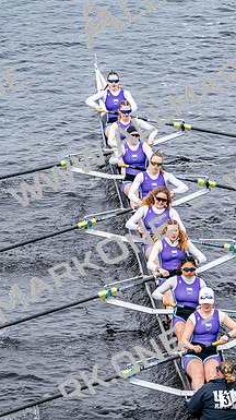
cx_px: 143
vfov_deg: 6.8
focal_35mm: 316
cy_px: 210
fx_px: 3522
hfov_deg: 3.8
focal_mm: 200
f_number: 2.8
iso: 250
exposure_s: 1/2000
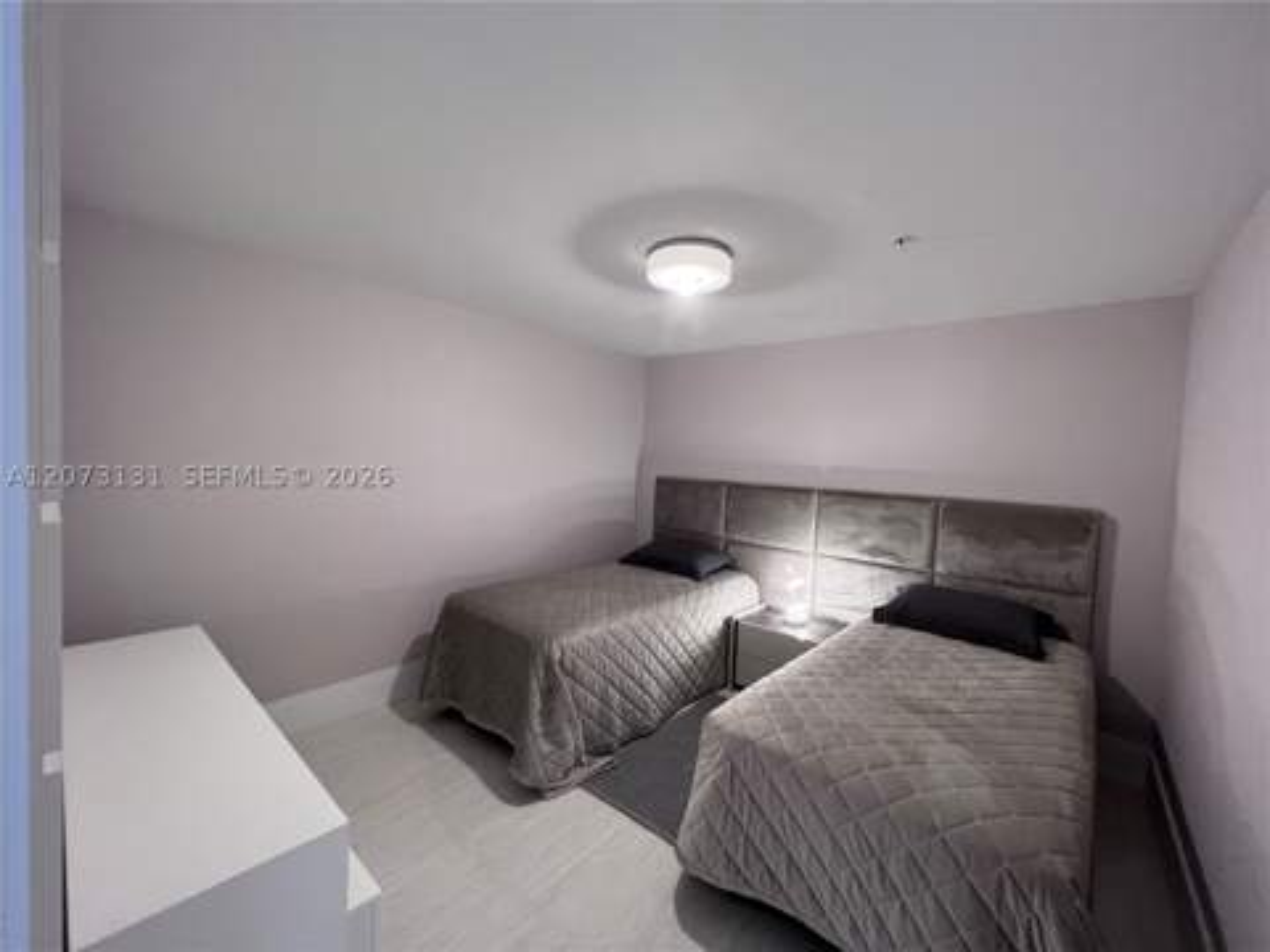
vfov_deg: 89.9
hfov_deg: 106.2
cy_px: 476
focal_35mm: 13
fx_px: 477
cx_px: 635
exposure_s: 1/60
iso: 200
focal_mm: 1.57
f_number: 1.8
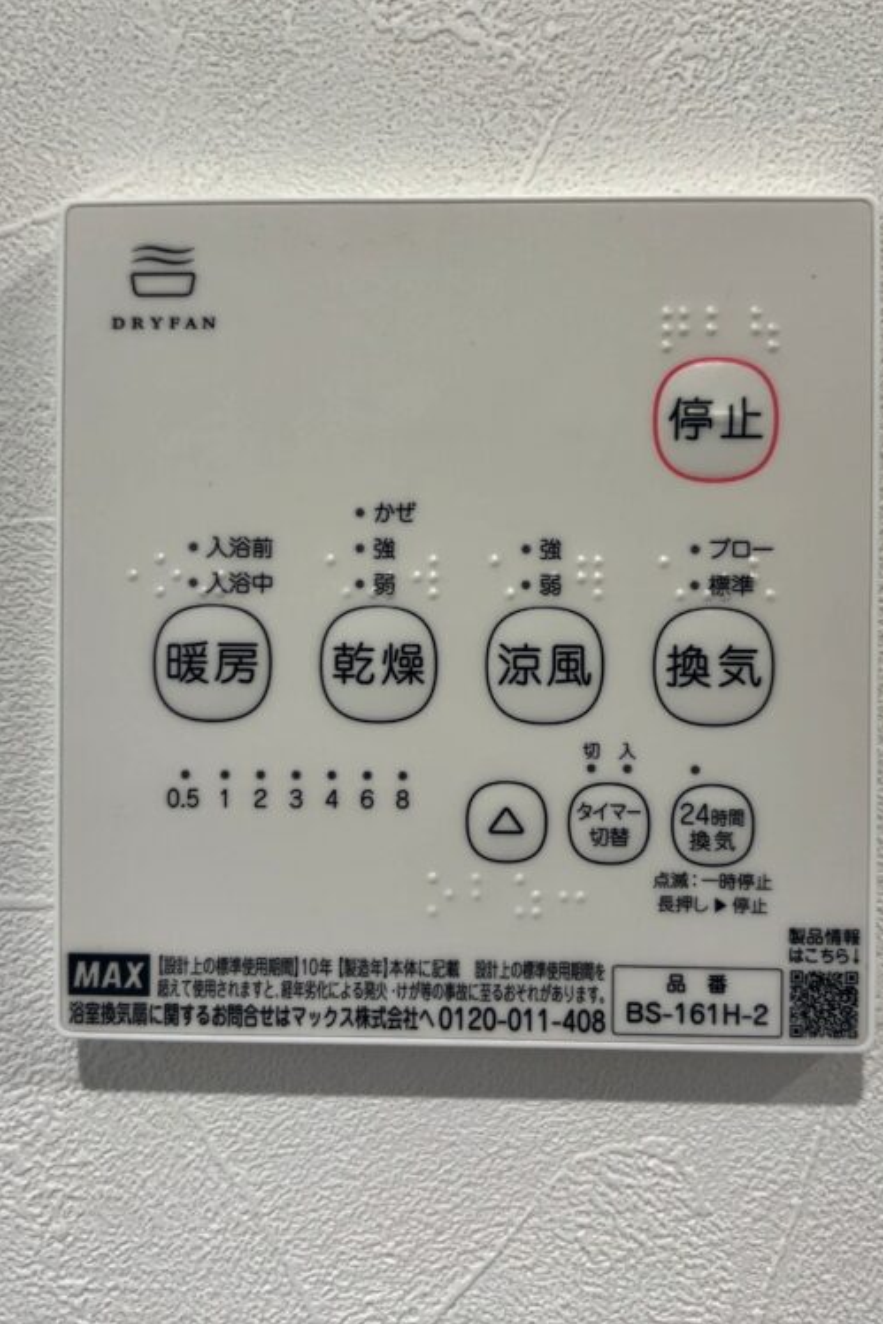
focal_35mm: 37
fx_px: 1361
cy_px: 648
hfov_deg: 35.9
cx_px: 478
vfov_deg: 51.9
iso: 125
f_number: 1.6
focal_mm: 5.96
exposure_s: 1/121
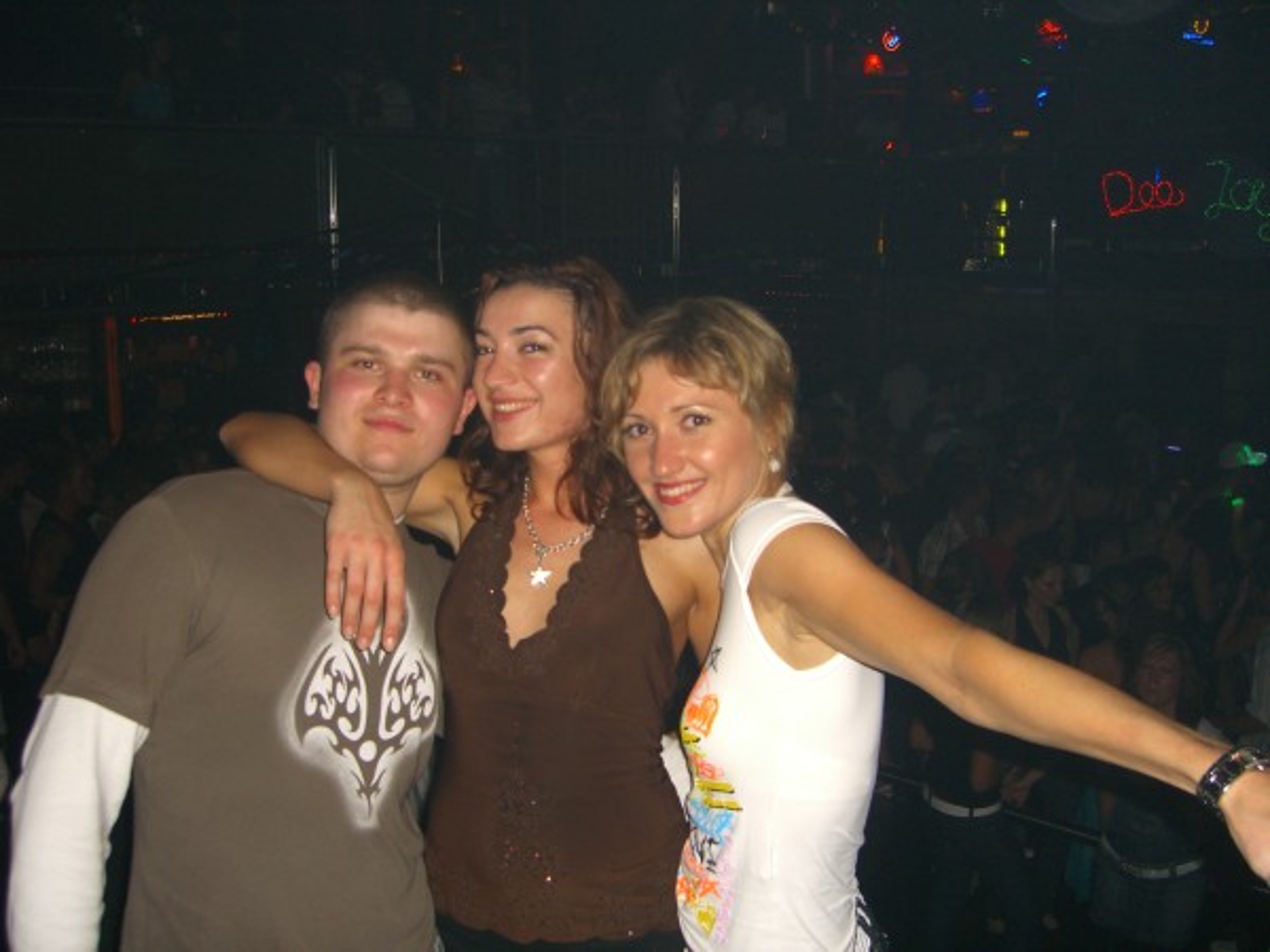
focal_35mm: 38
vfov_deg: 37.7
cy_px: 476
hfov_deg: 49.0
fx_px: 1394
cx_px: 635
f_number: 2.8
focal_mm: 7.9
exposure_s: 1/60
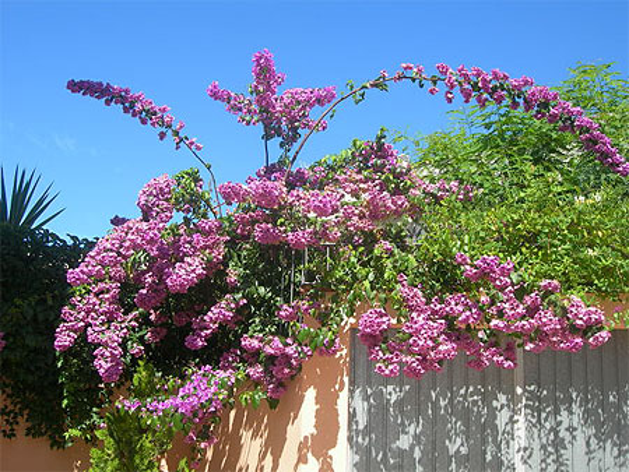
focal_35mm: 38
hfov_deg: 49.0
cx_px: 314
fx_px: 691
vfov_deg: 37.8
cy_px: 236
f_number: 4.8
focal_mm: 7.8
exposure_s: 1/260
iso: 50
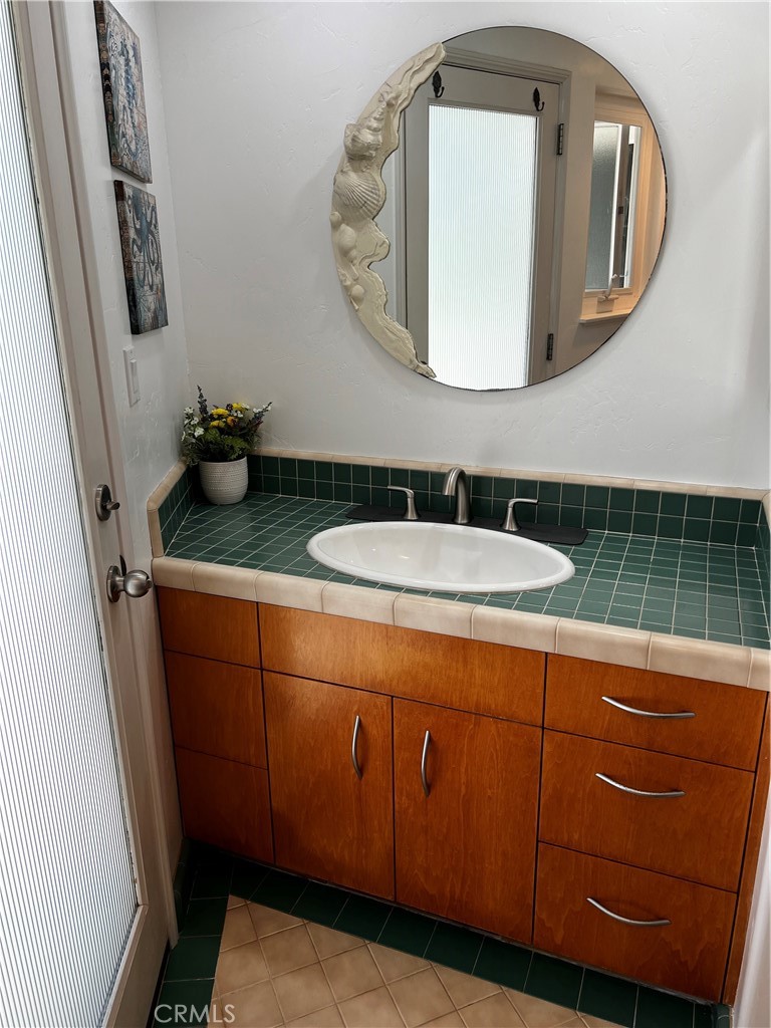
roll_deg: +1.2
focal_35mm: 26
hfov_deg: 53.1
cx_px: 386
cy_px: 514
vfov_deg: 67.3
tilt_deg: -17.0
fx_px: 772
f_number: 1.5
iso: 50
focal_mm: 5.7
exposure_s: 1/120
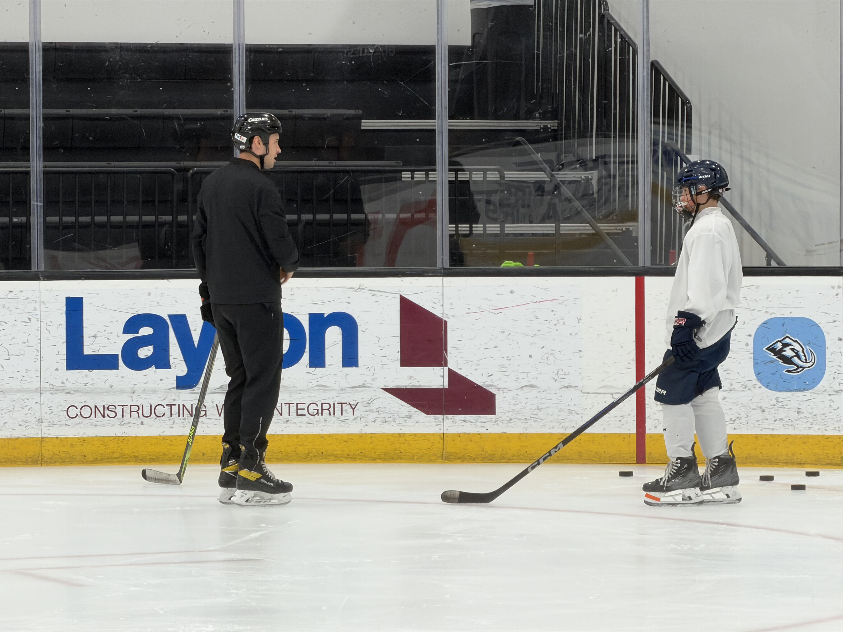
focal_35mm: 200
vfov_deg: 7.4
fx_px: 4871
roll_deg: +0.0
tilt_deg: -2.0
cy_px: 316
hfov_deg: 9.9
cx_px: 422
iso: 100
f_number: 2.8
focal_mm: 16.89
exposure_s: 1/121
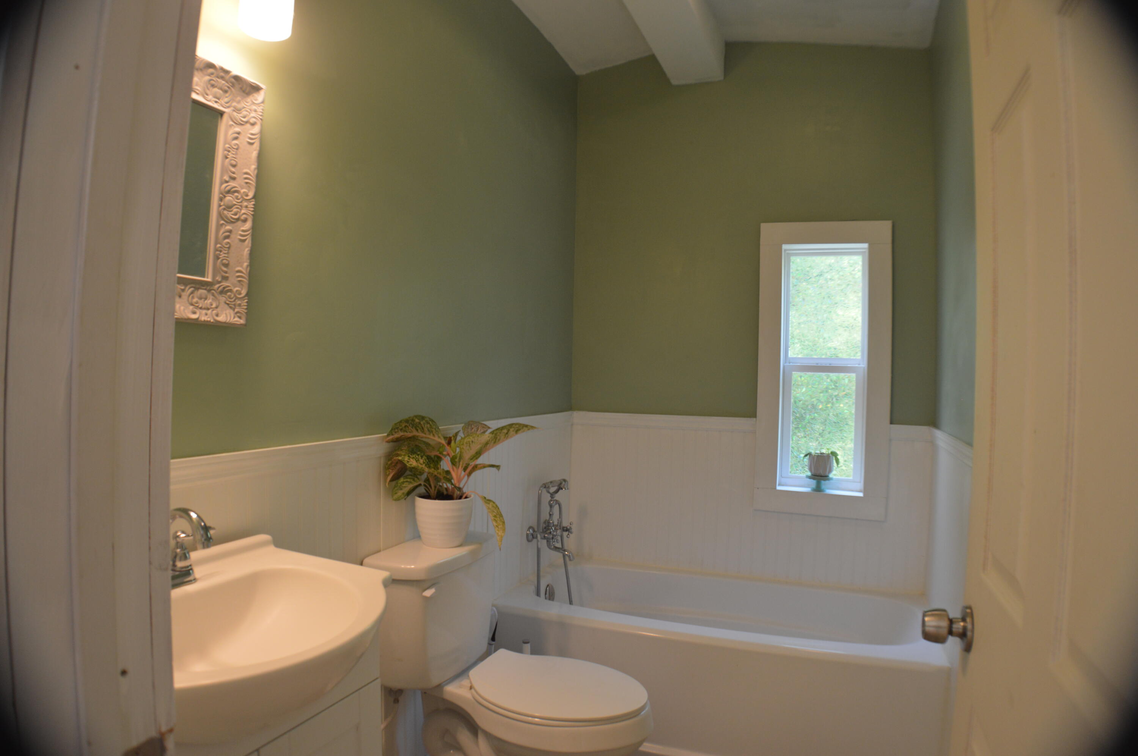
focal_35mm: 27
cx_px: 569
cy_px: 378
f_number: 4.5
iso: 400
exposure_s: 1/80
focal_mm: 18
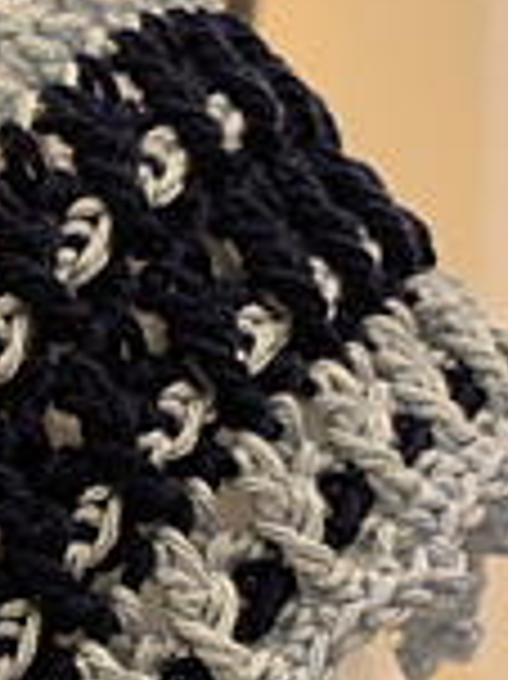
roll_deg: -1.0
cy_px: 833
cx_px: -355
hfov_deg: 12.5
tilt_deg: -1.3
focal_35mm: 110
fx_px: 2155
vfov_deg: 17.0
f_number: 1.8
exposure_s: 1/40
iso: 320
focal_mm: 4.25
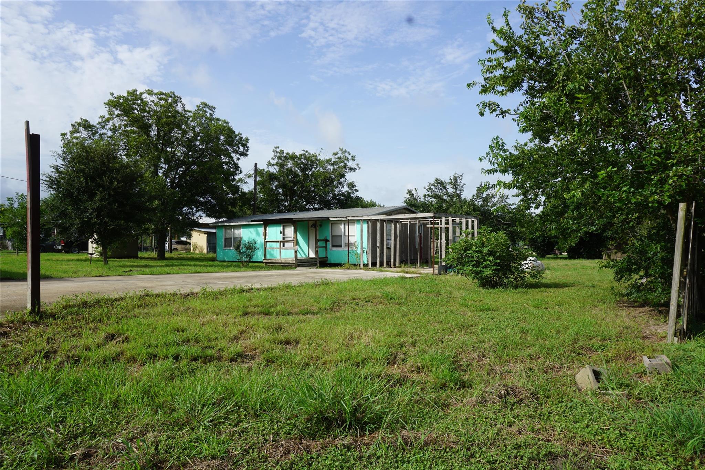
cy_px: 235
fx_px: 470
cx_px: 352
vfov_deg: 53.1
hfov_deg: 73.7
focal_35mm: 24
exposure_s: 1/125
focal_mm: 16
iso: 100
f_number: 11
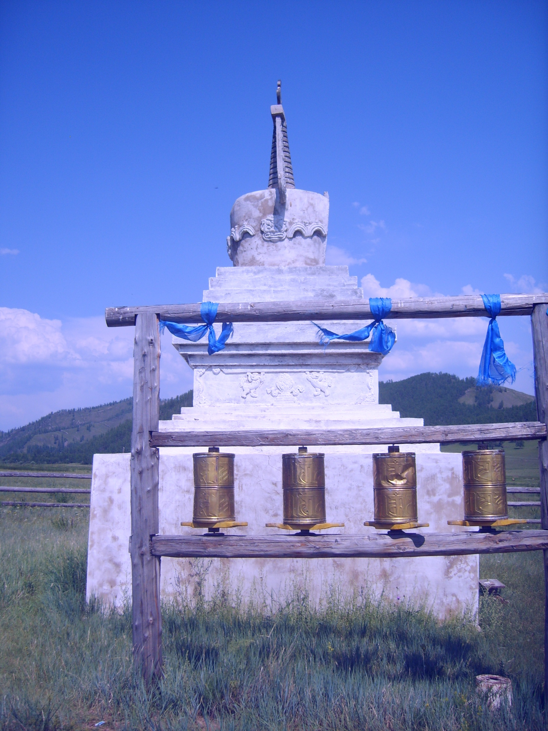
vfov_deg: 52.6
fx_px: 739
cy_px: 366
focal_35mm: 35
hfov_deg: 40.7
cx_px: 274
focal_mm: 7.4
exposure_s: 1/250
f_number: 7.1
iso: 50
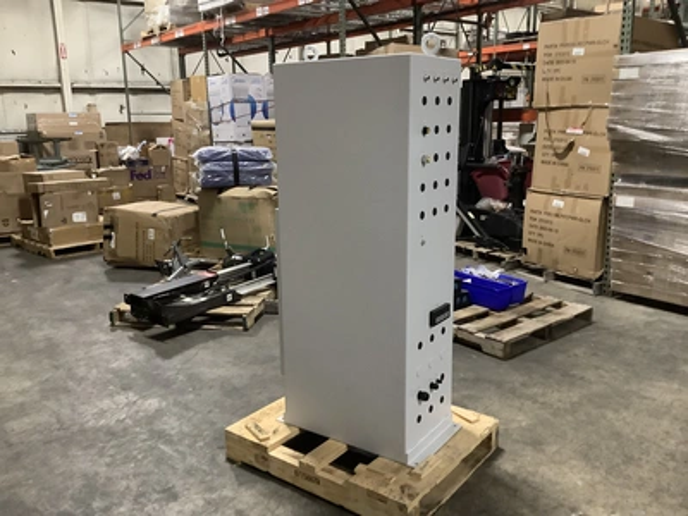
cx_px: 344
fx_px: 616
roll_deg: +0.8
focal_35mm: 31
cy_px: 258
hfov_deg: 58.4
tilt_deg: -13.7
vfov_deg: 45.4
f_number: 2.4
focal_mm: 3.3
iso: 500
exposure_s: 1/30
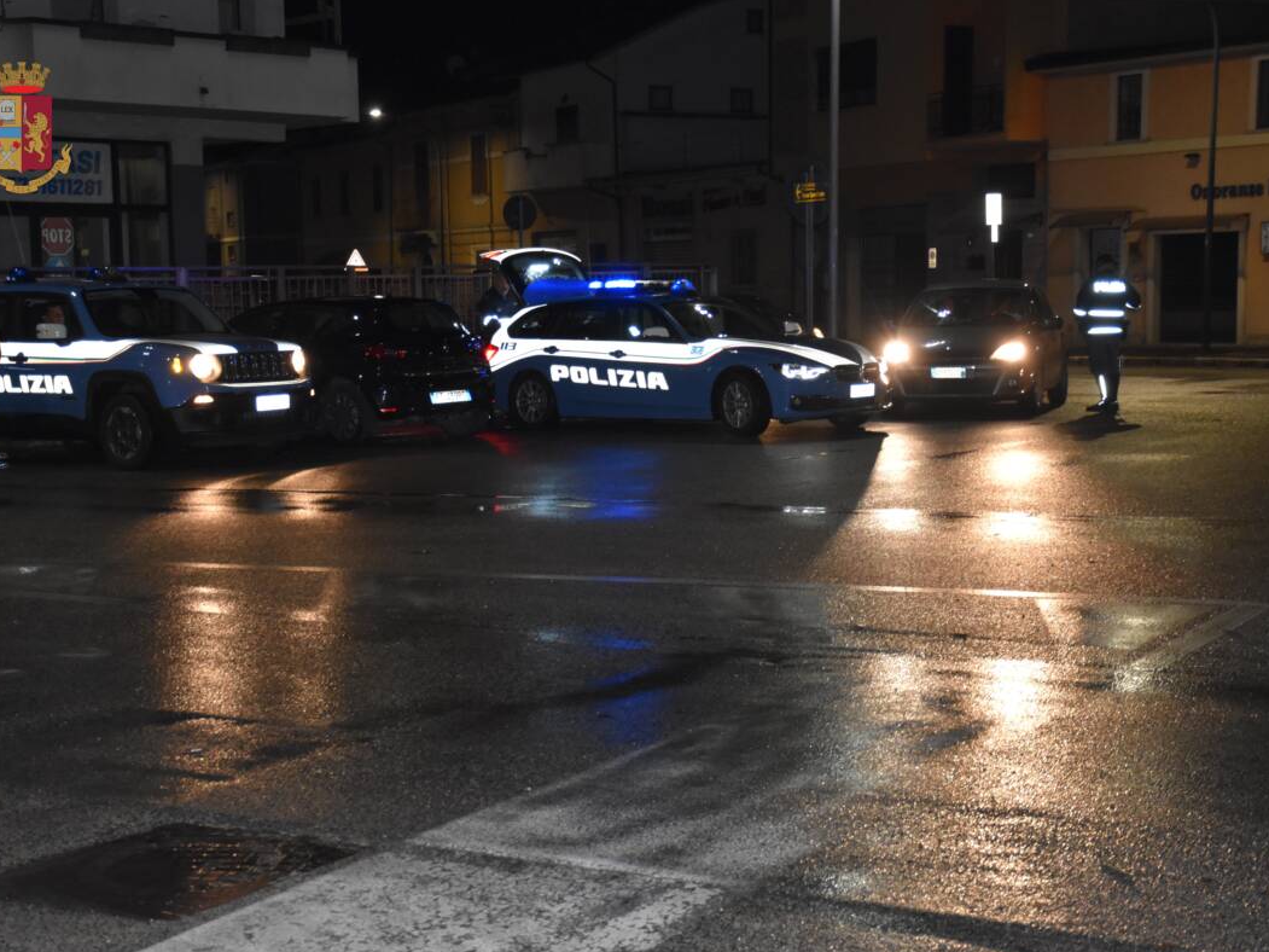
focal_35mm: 56
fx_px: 2053
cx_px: 595
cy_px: 480
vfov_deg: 26.1
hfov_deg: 34.3
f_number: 4.2
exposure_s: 1/60
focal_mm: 34
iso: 2200
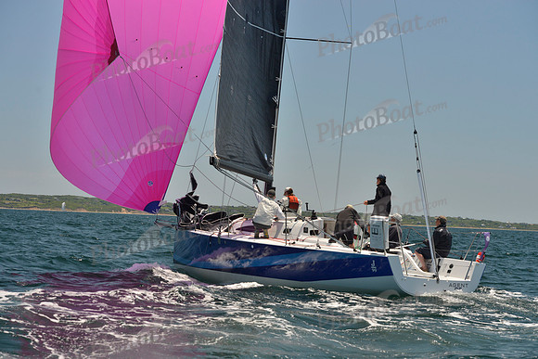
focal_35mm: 70
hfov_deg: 28.8
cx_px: 269
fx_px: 1046
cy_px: 180
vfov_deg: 19.5
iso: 400
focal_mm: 70
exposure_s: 1/800
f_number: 8
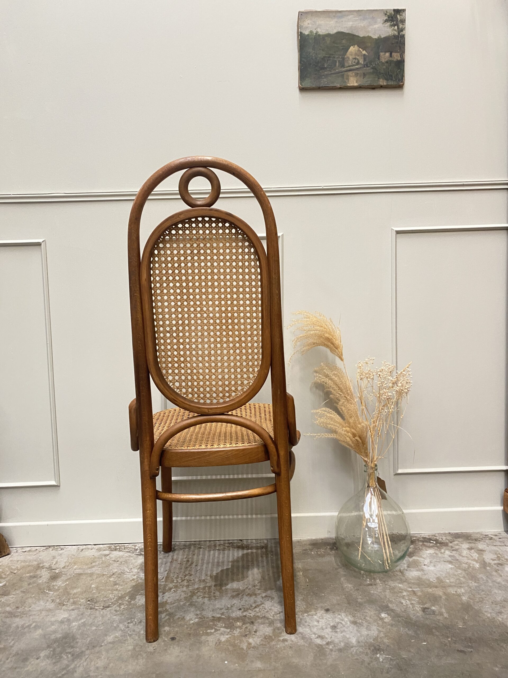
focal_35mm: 26
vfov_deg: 67.3
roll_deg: +1.8
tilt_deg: -4.5
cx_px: 254
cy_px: 339
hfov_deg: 53.1
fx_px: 509
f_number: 1.8
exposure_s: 1/50
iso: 200
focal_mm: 4.25
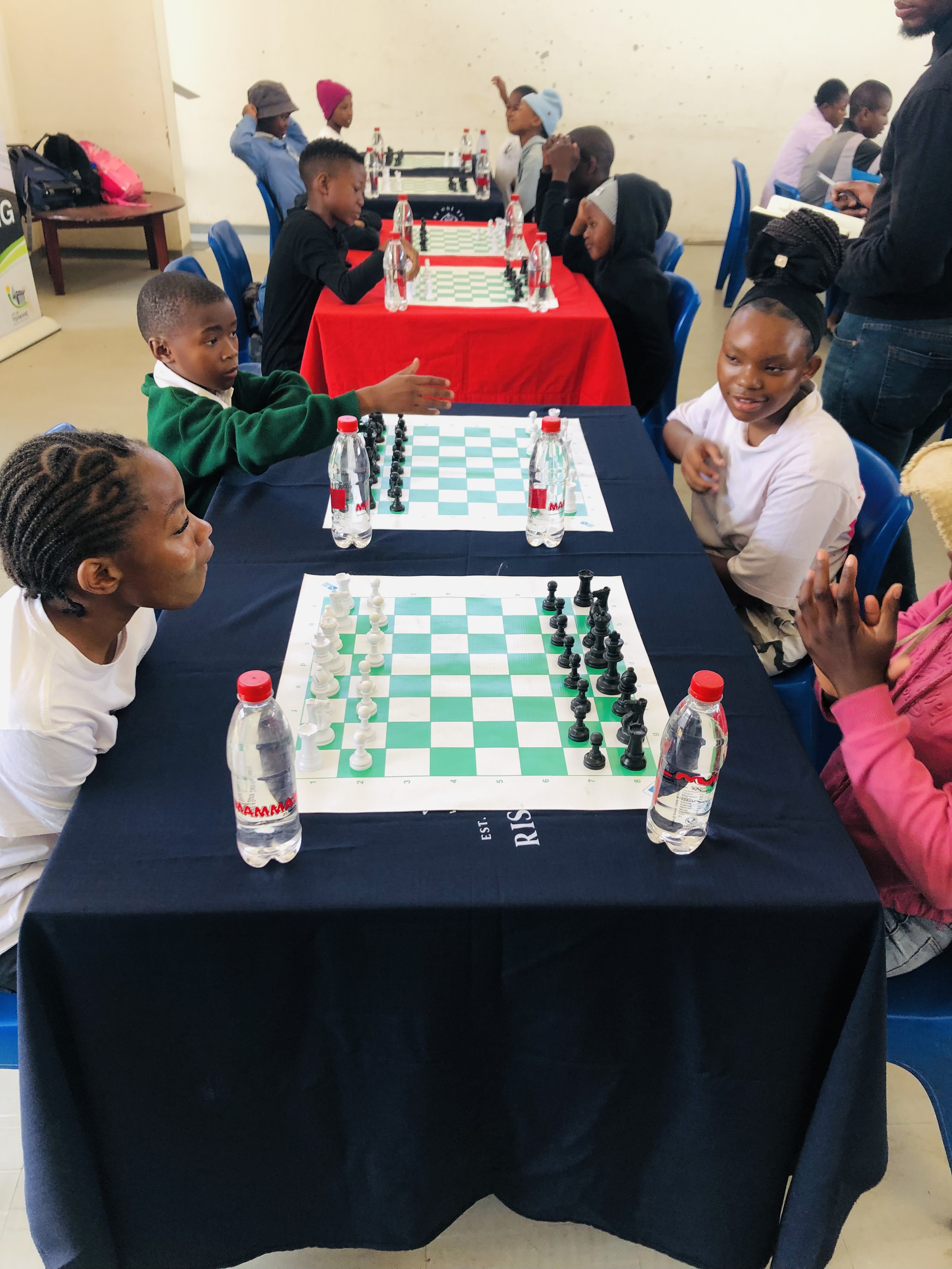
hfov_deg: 49.7
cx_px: 476
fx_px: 1027
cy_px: 634
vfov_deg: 63.4
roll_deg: -2.3
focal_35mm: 28
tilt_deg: -28.2
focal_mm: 3.99
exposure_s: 1/33
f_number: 1.8
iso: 25
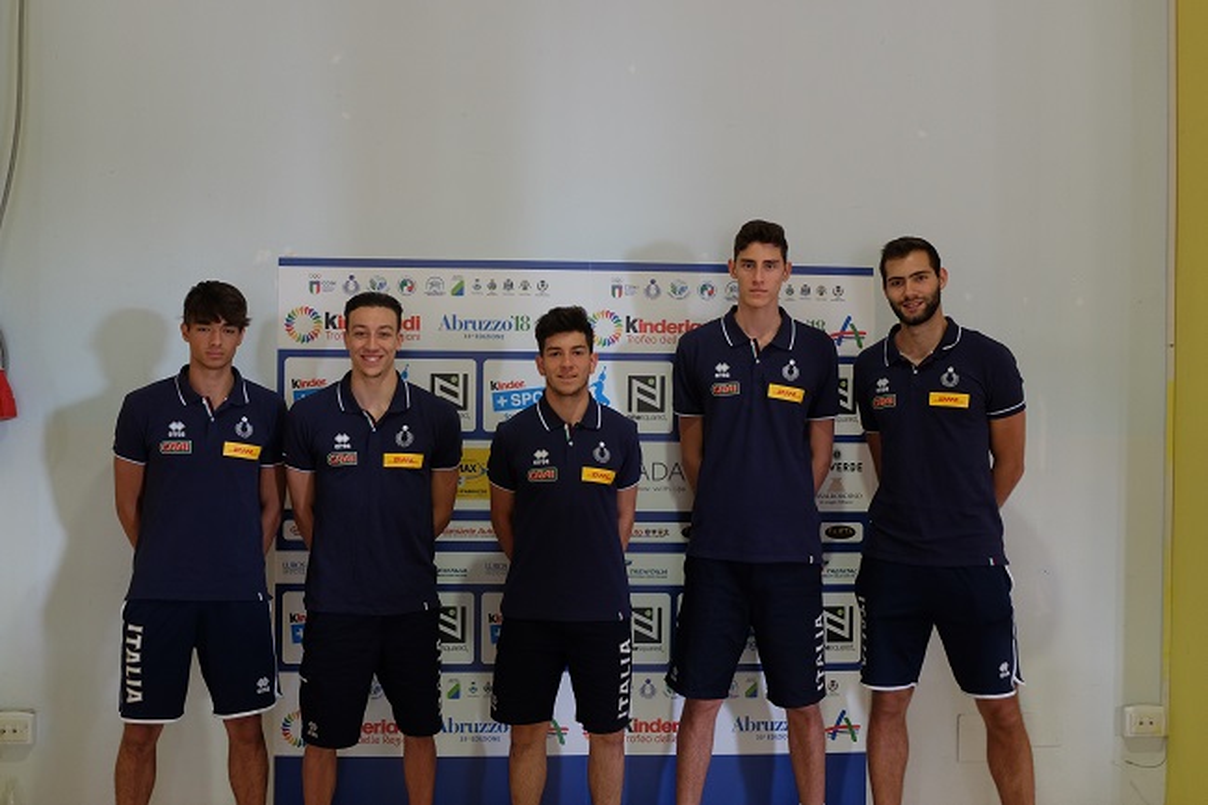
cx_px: 604
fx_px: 1342
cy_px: 402
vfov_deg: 33.4
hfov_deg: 48.5
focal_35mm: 40
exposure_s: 1/25
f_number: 4.5
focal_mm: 26.9
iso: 800
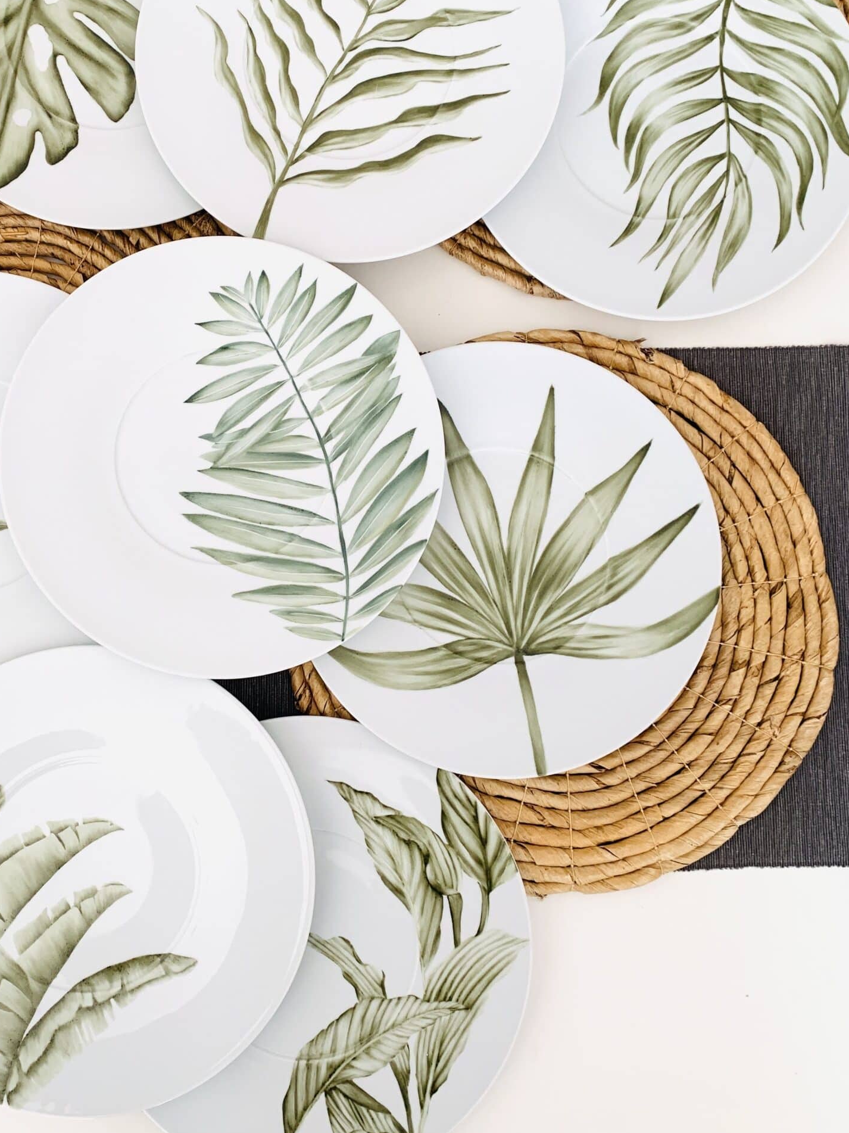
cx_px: 307
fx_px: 1145
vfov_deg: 52.4
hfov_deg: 40.3
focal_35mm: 35
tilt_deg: -84.0
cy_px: 484
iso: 100
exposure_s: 1/116
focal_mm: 4.25
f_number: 1.8
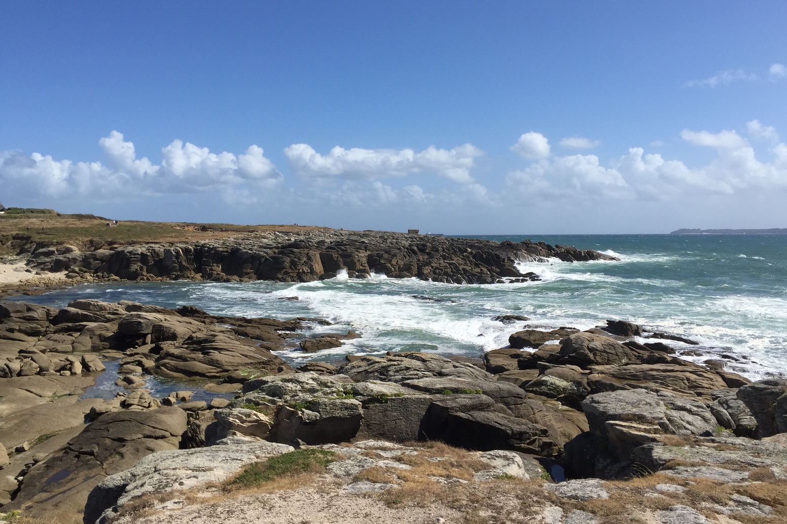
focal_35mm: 31
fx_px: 678
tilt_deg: +0.6
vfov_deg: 42.2
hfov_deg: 60.3
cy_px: 229
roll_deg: -0.4
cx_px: 397
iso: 32
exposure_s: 1/3049
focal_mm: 4.15
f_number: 2.2
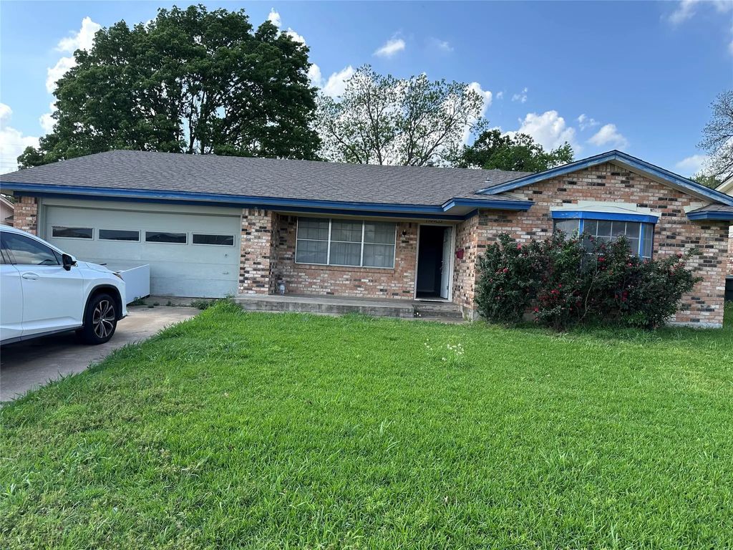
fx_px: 508
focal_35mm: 24
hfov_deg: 71.6
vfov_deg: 56.8
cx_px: 366
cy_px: 275
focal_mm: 6.86
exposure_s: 1/1374
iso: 80
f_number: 1.78
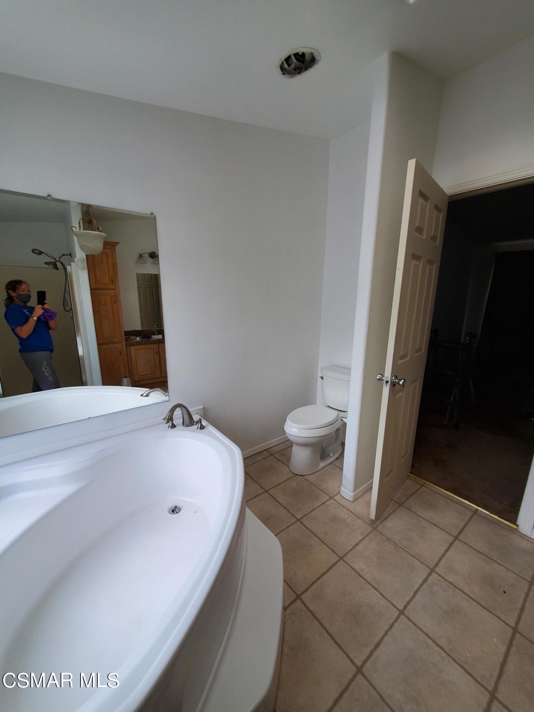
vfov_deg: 106.2
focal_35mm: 13
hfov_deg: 89.9
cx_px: 267
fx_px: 267
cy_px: 356
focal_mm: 1.8
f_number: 2.2
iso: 64
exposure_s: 1/59
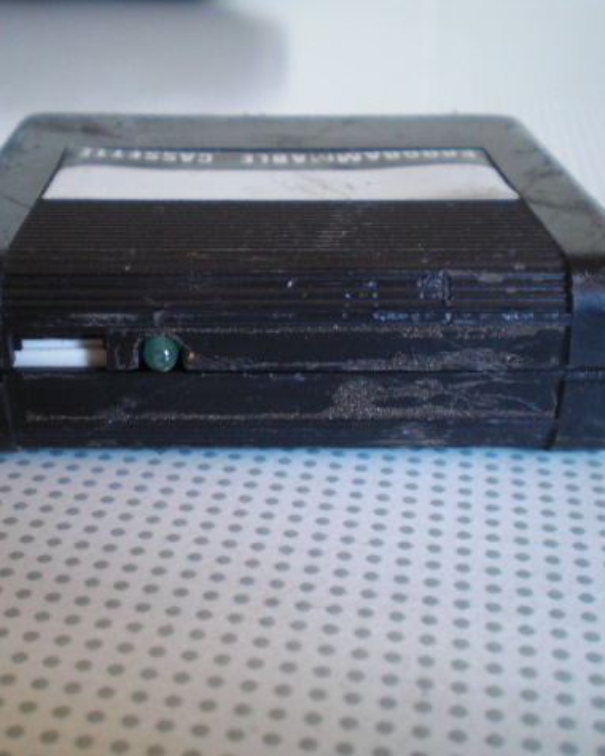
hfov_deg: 30.2
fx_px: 1119
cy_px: 377
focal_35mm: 50
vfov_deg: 37.3
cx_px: 253
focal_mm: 6.3
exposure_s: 1/20
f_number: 3.1
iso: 200
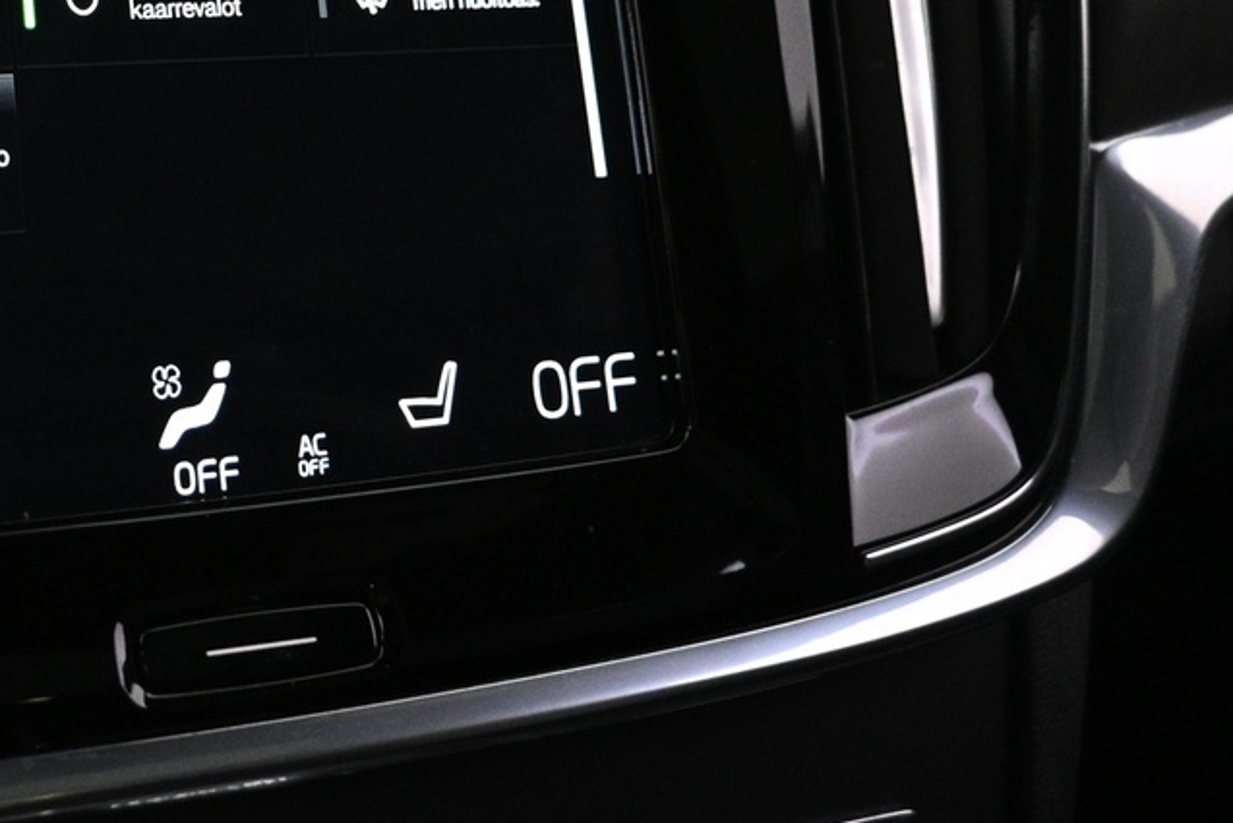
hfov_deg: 30.5
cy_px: -176
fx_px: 2090
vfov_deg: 20.7
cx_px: -10
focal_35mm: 61
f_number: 3.5
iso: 1600
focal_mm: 16
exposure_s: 1/30
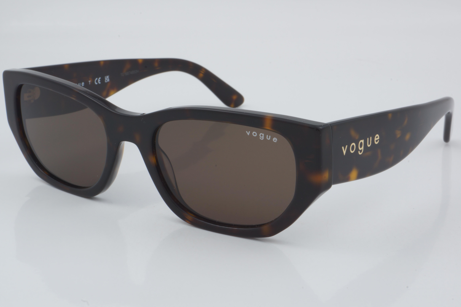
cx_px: 230
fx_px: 960
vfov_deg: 18.2
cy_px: 154
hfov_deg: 27.0
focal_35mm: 75
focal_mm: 50
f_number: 32
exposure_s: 1/3
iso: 100
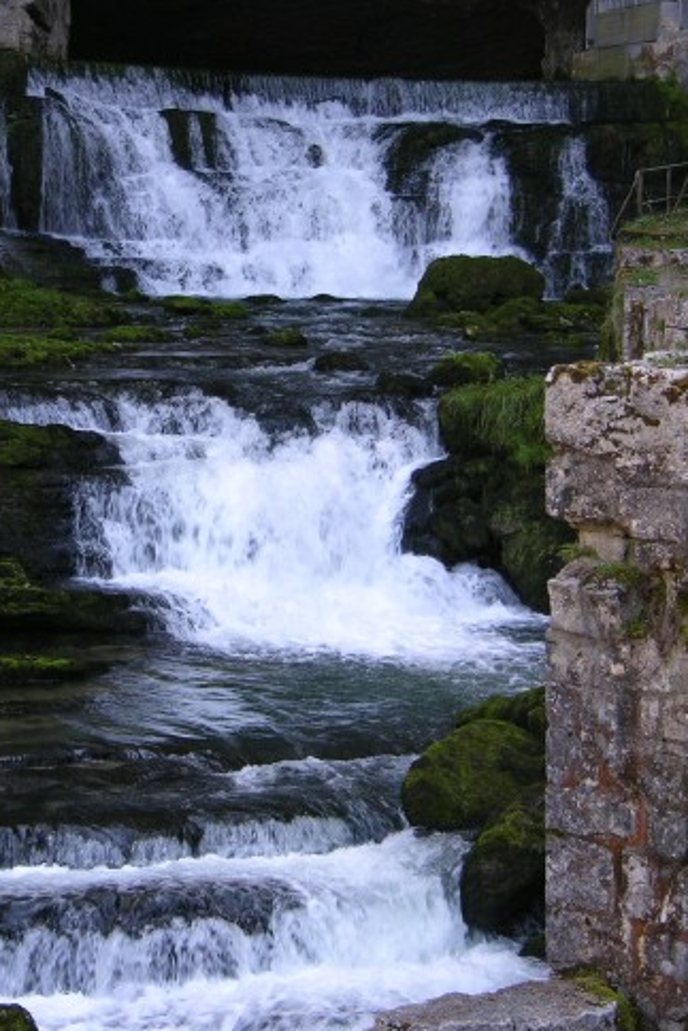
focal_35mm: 122
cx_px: 249
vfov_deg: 16.8
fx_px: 3495
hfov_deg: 11.2
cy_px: 496
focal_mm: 18.8
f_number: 3.3
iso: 50
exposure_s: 1/46.9
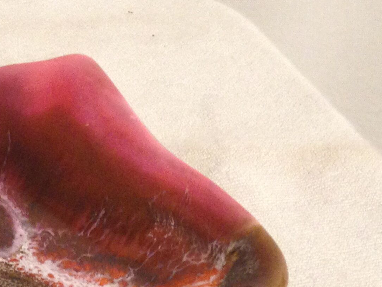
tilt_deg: -40.2
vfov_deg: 14.6
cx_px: -151
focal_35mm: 99
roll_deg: -0.9
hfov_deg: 18.1
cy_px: 304
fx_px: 1093
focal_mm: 4.12
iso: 250
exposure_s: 1/20
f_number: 2.4
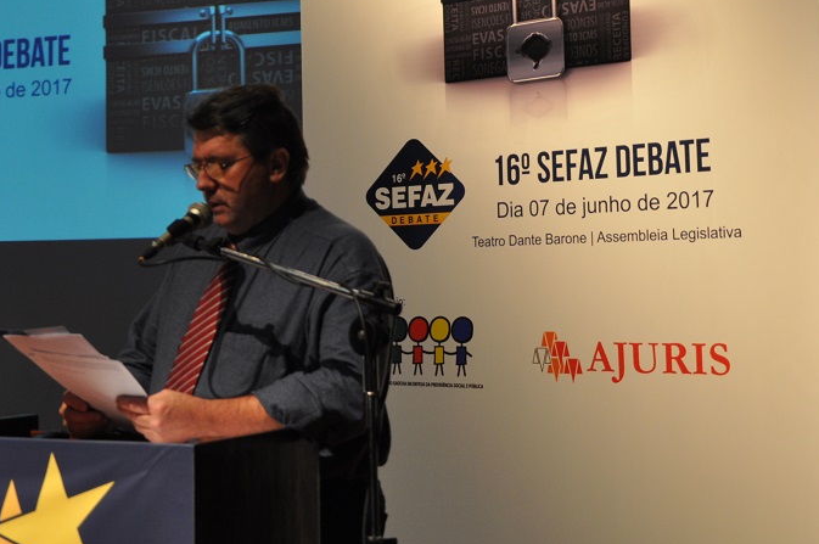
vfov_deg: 20.0
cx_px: 241
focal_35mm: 67
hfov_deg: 29.8
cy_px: 78
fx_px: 1520
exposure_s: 1/20
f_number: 4.5
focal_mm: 25
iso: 400
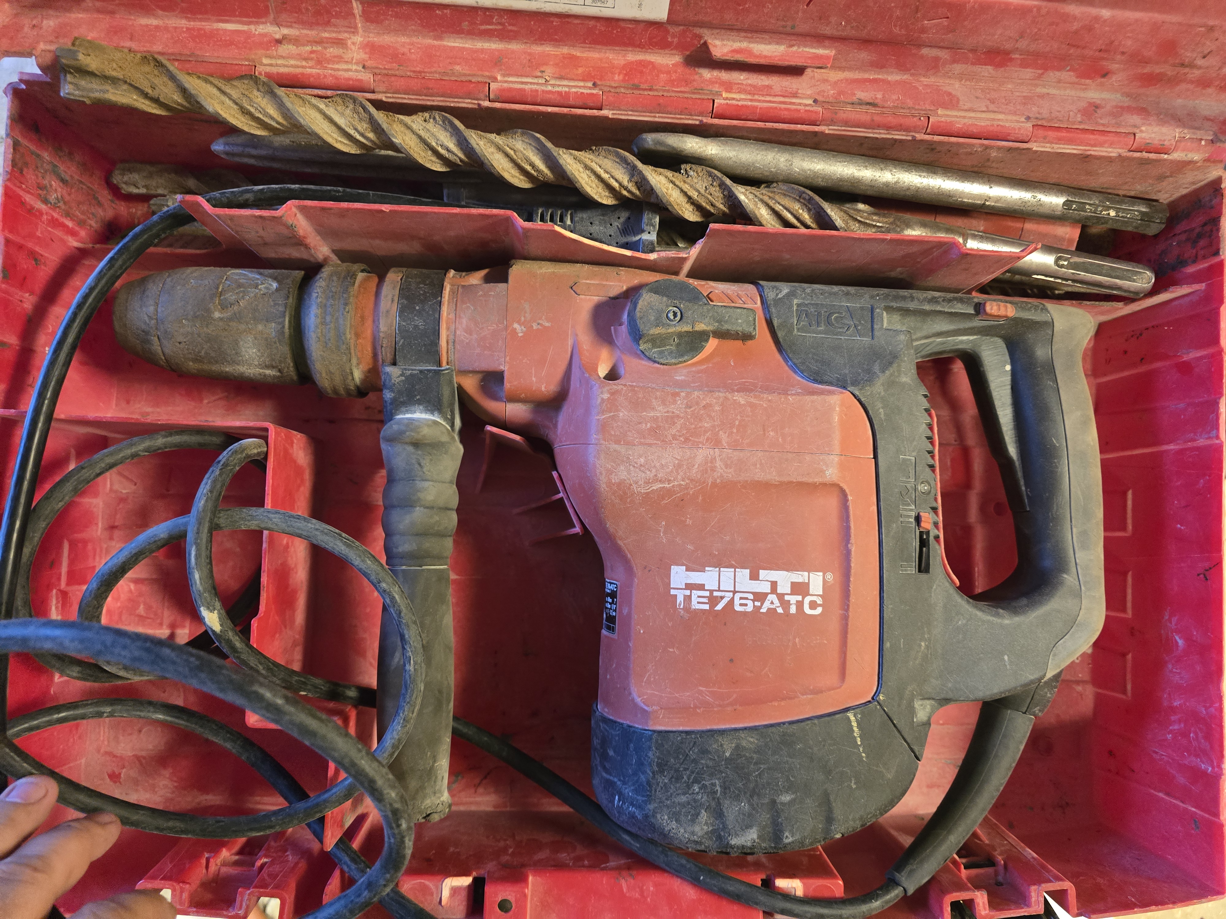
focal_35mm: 23
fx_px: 815
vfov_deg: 58.9
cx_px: 613
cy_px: 460
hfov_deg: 73.9
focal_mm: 6.3
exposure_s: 1/100
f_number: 1.7
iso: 1600
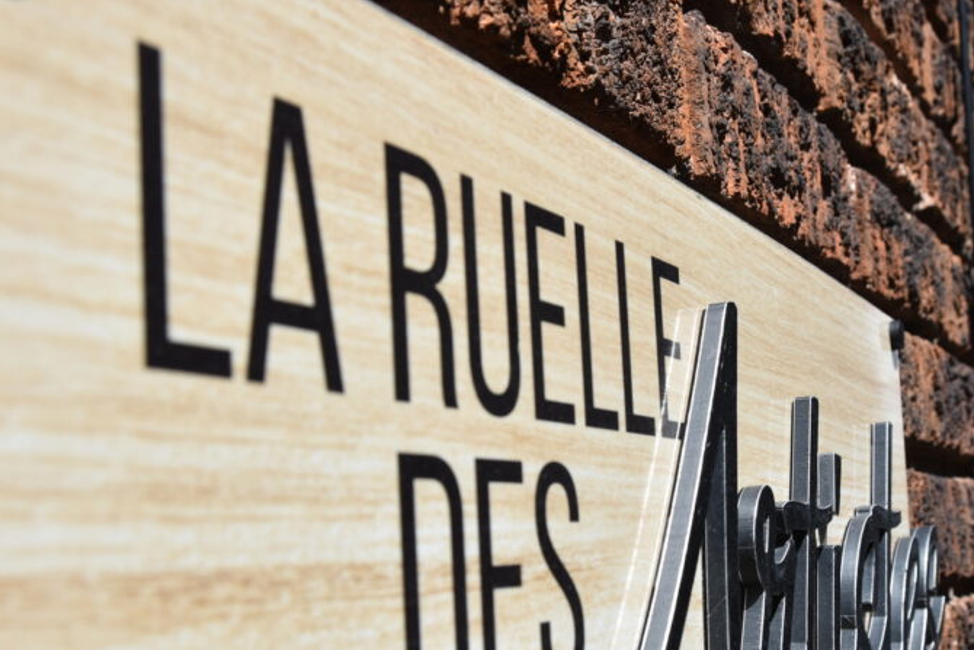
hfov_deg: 36.1
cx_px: 603
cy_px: 472
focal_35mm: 55
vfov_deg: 24.4
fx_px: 1488
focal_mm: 24
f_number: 8
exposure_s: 1/500
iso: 200
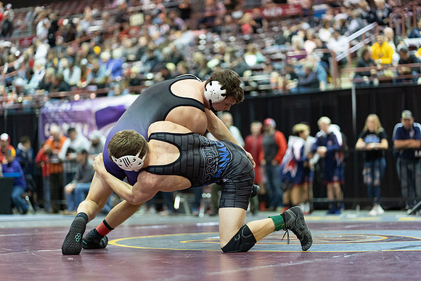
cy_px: 140
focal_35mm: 85
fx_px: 994
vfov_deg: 16.1
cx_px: 210
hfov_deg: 23.9
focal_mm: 85
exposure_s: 1/500
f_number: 1.8
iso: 3200
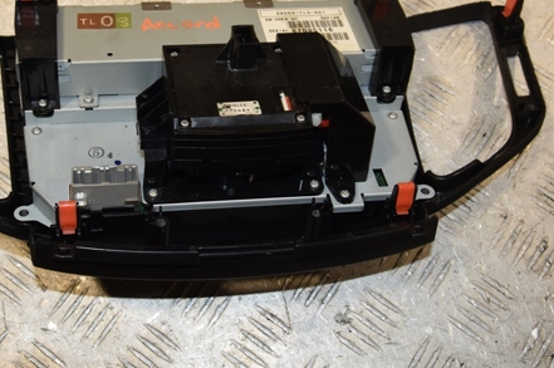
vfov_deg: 22.1
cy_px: 104
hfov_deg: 32.7
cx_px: 192
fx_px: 938
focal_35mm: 61
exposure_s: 1/200
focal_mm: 28
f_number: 8
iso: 800
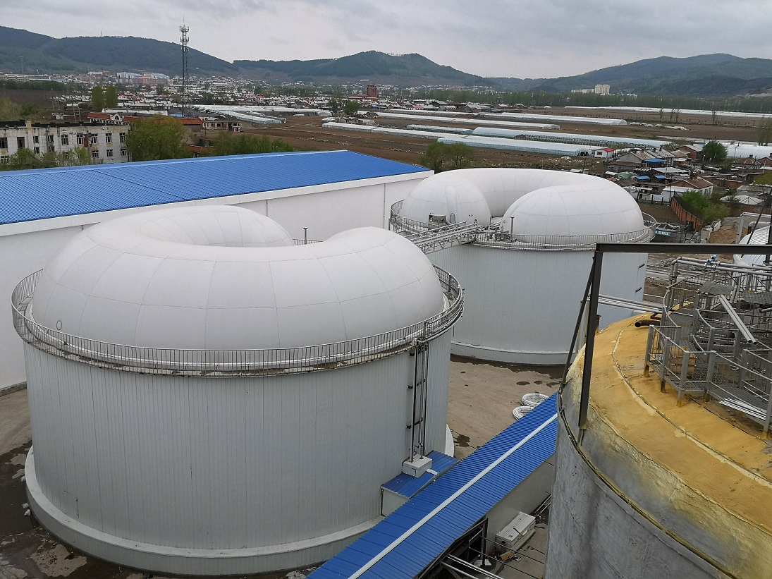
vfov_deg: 42.9
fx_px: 736
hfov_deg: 55.4
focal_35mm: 33
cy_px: 290
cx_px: 386
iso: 50
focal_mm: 5.58
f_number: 1.8
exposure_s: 1/1437
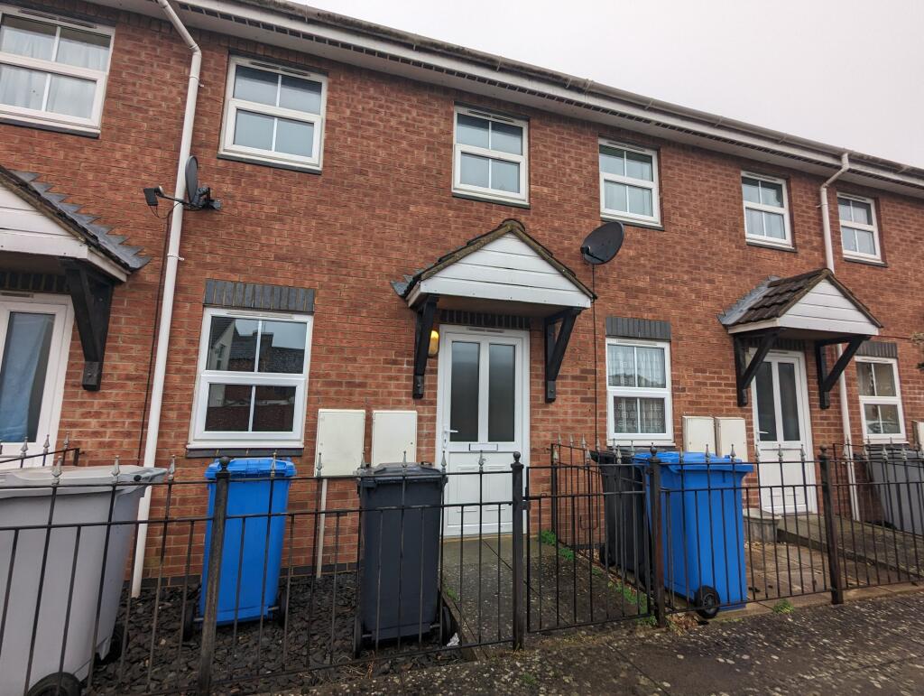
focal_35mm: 16
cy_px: 348
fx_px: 428
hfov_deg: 94.4
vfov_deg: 78.2
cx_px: 462
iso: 51
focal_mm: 2.35
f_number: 2.2
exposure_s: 1/139
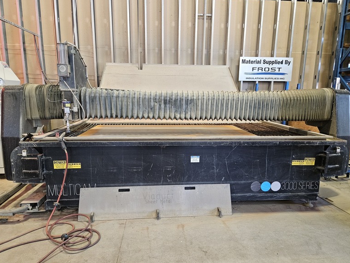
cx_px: 178
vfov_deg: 56.8
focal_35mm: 24
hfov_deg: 71.6
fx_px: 243
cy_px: 134
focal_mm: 5.4
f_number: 1.8
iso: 800
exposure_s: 1/120
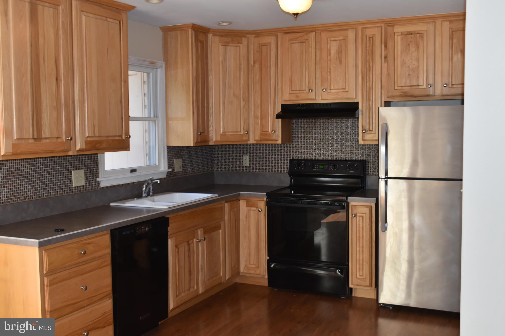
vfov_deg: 34.2
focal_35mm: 39
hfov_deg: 49.6
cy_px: 168
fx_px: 547
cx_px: 252
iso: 720
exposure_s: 1/125
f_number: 5.6
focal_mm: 26
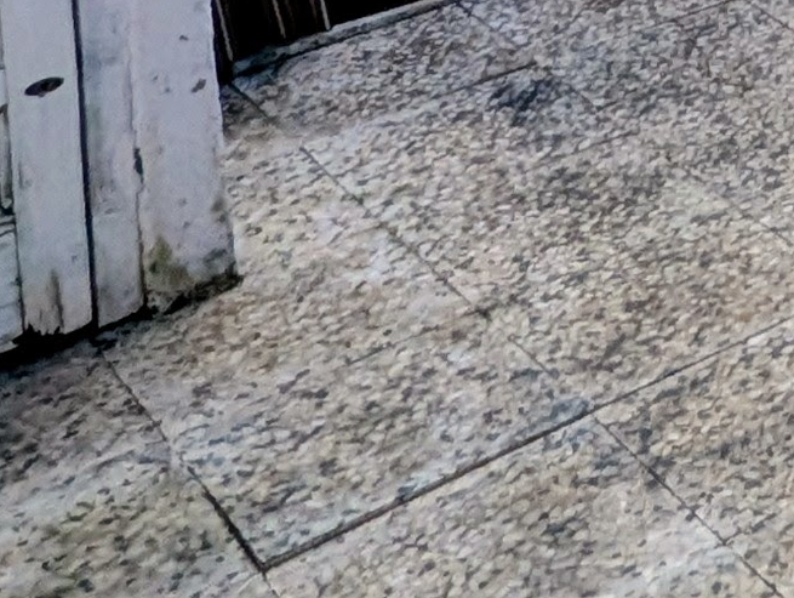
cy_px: -860
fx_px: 1860
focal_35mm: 81
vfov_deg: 13.3
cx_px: 1655
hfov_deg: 16.8
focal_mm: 1.95
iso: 48
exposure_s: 1/1250
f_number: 2.2
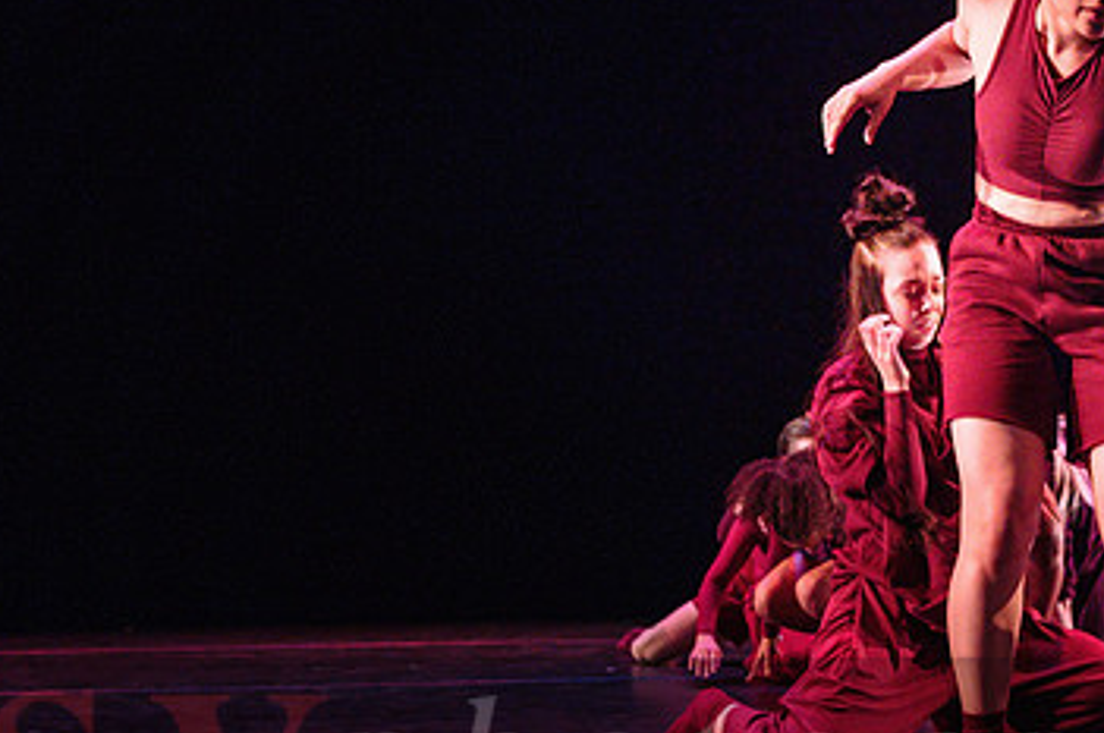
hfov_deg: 31.5
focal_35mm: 62
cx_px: 890
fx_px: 1899
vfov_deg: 21.7
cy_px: 511
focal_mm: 29
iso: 2000
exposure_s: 1/200
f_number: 2.8
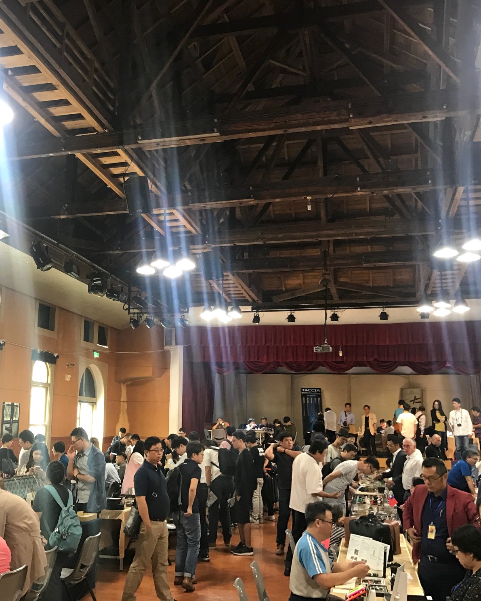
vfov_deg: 49.1
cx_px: 181
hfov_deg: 39.9
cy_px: 297
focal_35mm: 37
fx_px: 658
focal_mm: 3.99
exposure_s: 1/20
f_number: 1.8
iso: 40
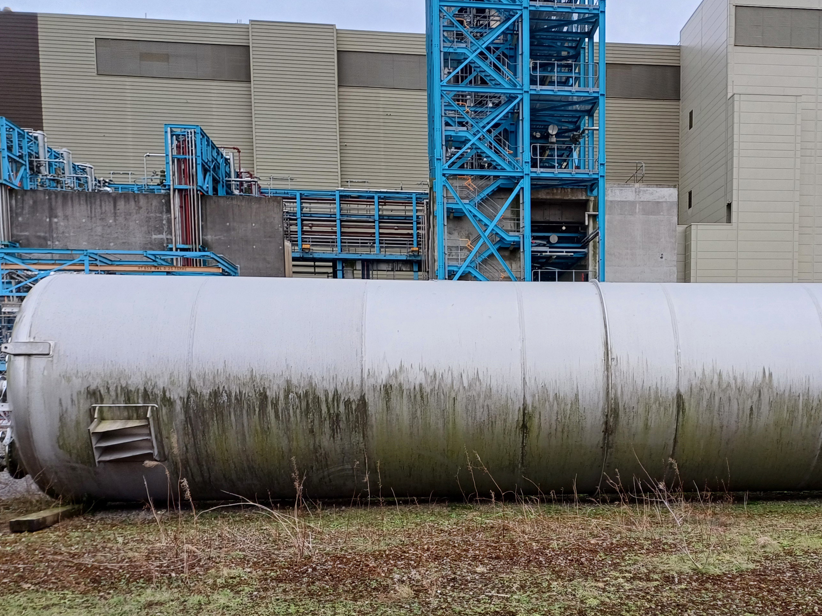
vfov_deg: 36.1
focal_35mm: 39
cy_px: 446
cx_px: 568
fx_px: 926
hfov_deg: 46.9
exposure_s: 1/208
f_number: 1.8
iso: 50
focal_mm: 4.65
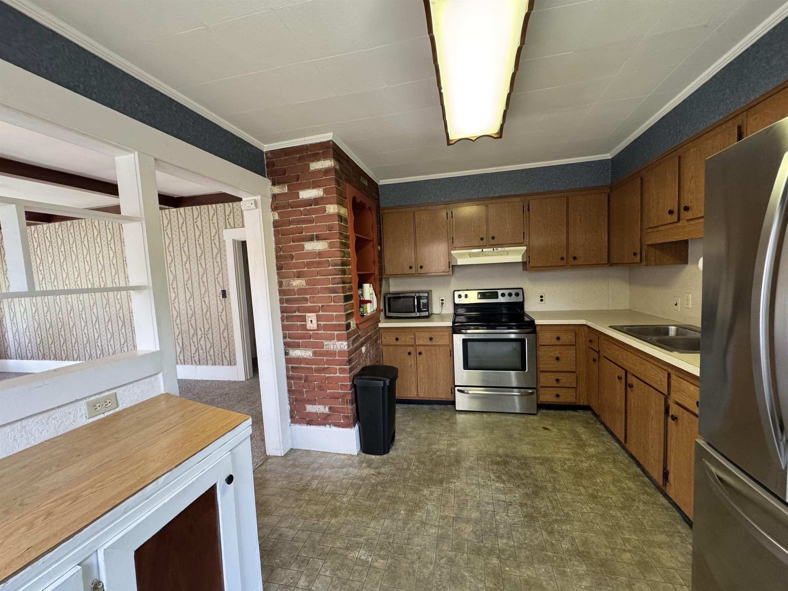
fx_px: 319
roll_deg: +3.2
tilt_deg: -4.7
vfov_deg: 85.7
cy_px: 296
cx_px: 394
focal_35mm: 14
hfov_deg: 102.1
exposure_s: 1/60
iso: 320
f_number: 2.2
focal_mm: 2.22
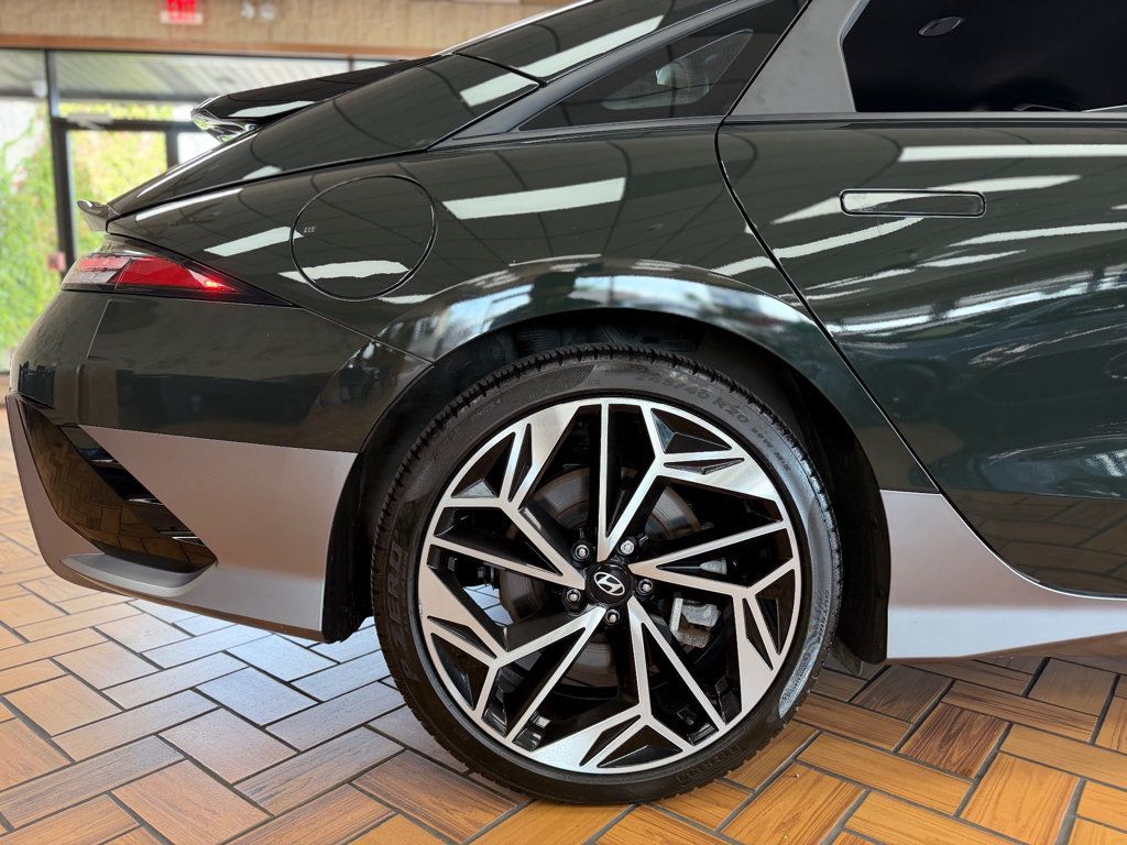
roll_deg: +0.4
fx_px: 781
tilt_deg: -7.6
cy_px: 422
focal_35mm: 24
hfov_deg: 71.6
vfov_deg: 56.8
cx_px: 564
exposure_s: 1/120
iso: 160
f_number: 1.78
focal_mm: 6.76
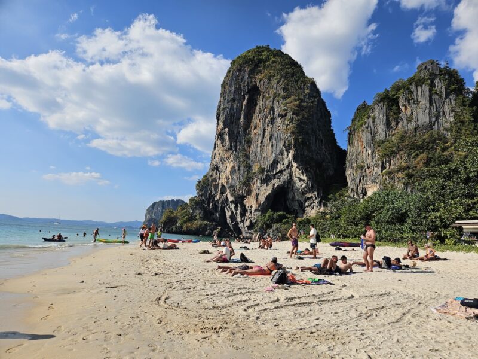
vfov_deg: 58.9
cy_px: 180
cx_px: 239
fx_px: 318
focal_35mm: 23
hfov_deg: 73.9
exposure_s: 1/3628
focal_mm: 5.4
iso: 25
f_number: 1.8
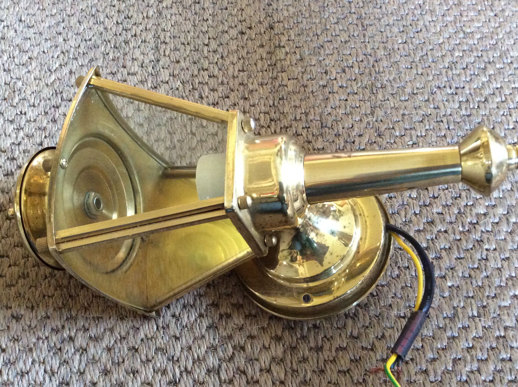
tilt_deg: -61.8
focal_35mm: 37
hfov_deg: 50.2
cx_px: 250
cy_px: 214
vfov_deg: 38.5
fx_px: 553
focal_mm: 3.3
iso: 320
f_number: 2.4
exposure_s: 1/17
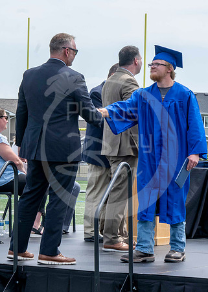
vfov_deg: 12.3
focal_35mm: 163
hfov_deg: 8.8
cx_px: 55
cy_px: 93
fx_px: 1349
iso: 200
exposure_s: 1/250
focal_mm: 71
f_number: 13
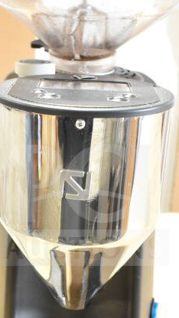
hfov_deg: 17.5
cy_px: 205
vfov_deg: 30.4
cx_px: 83
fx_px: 582
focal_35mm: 69
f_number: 4
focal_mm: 20
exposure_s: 1/60
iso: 1600
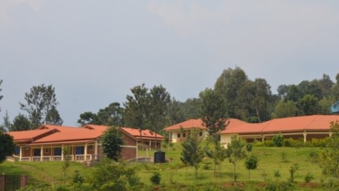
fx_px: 863
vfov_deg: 12.6
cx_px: 179
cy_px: 121
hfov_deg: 22.2
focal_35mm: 96
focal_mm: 52
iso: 100
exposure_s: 1/250
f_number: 8
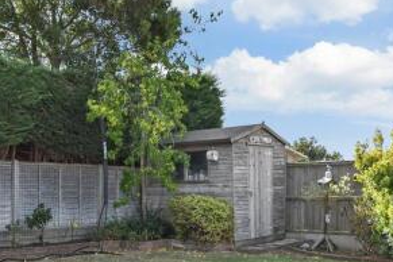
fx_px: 535
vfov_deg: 27.3
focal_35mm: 49
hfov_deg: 40.3
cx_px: 203
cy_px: 184
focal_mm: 20
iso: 2500
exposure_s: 1/1600
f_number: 9
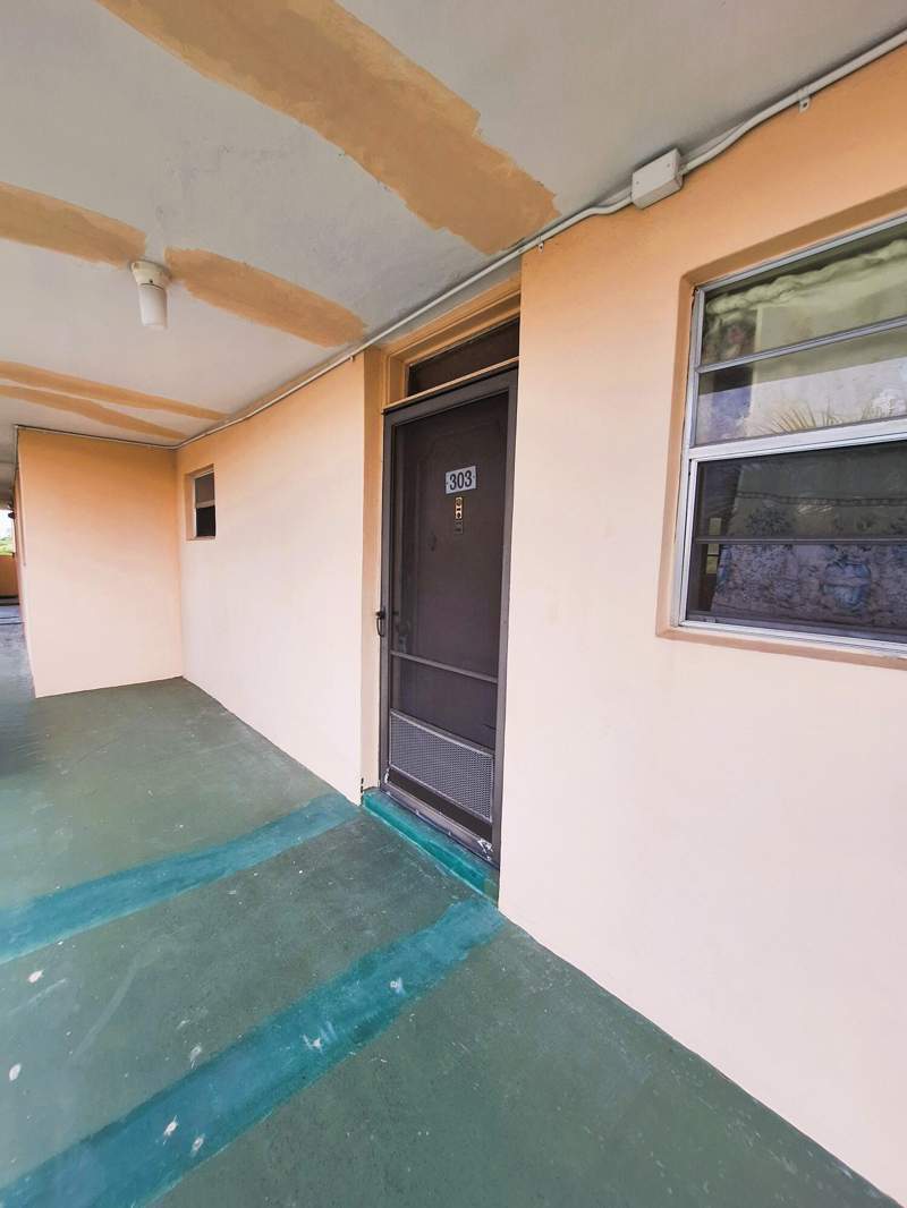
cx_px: 454
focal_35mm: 13
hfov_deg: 89.9
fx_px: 454
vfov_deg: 106.2
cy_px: 604
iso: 64
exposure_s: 1/60
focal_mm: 1.74
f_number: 2.2
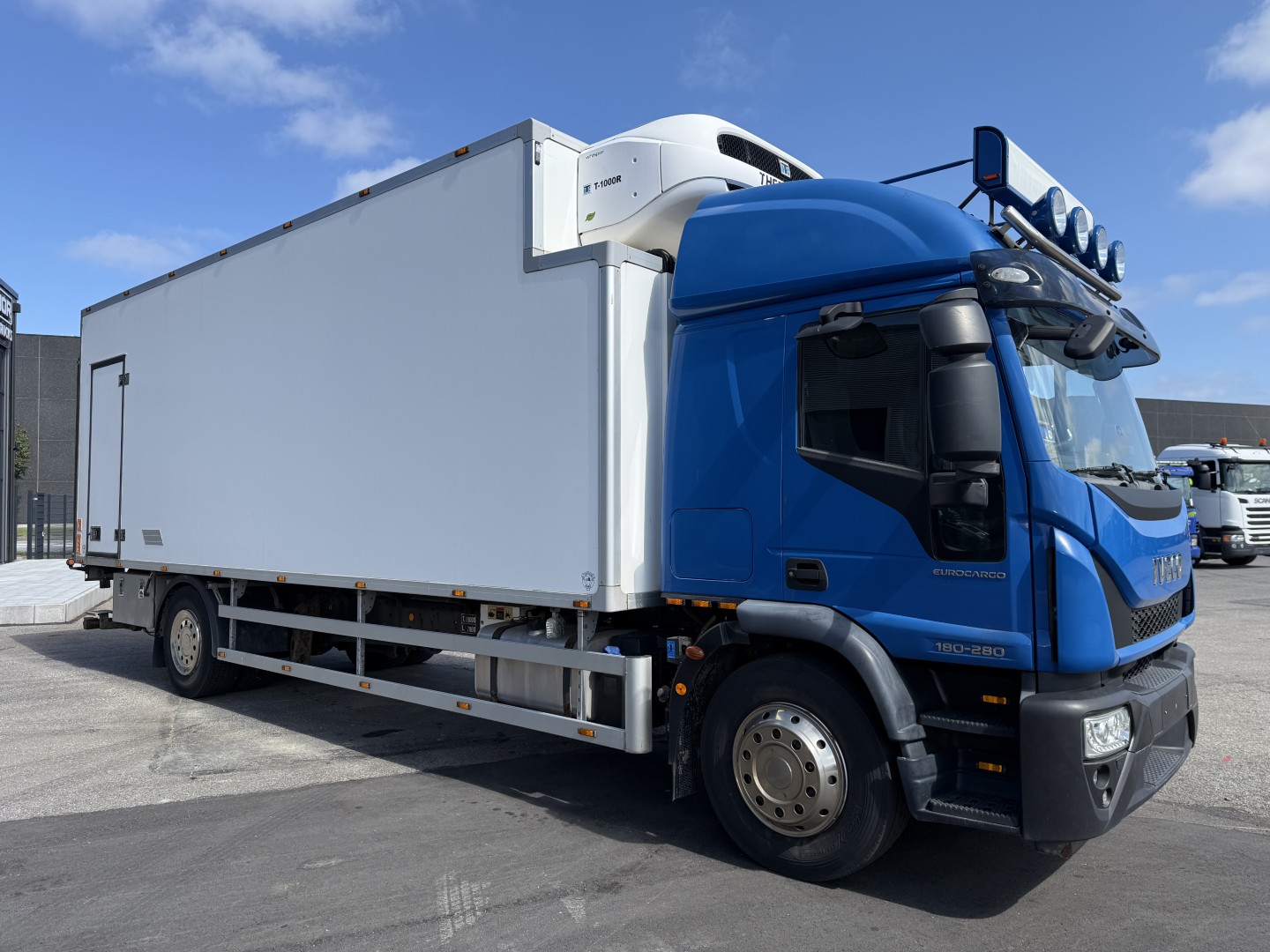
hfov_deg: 71.6
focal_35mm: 24
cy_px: 476
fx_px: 881
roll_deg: -0.4
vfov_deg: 56.8
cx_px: 635
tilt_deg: +1.7
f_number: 1.78
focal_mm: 6.76
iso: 80
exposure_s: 1/3425
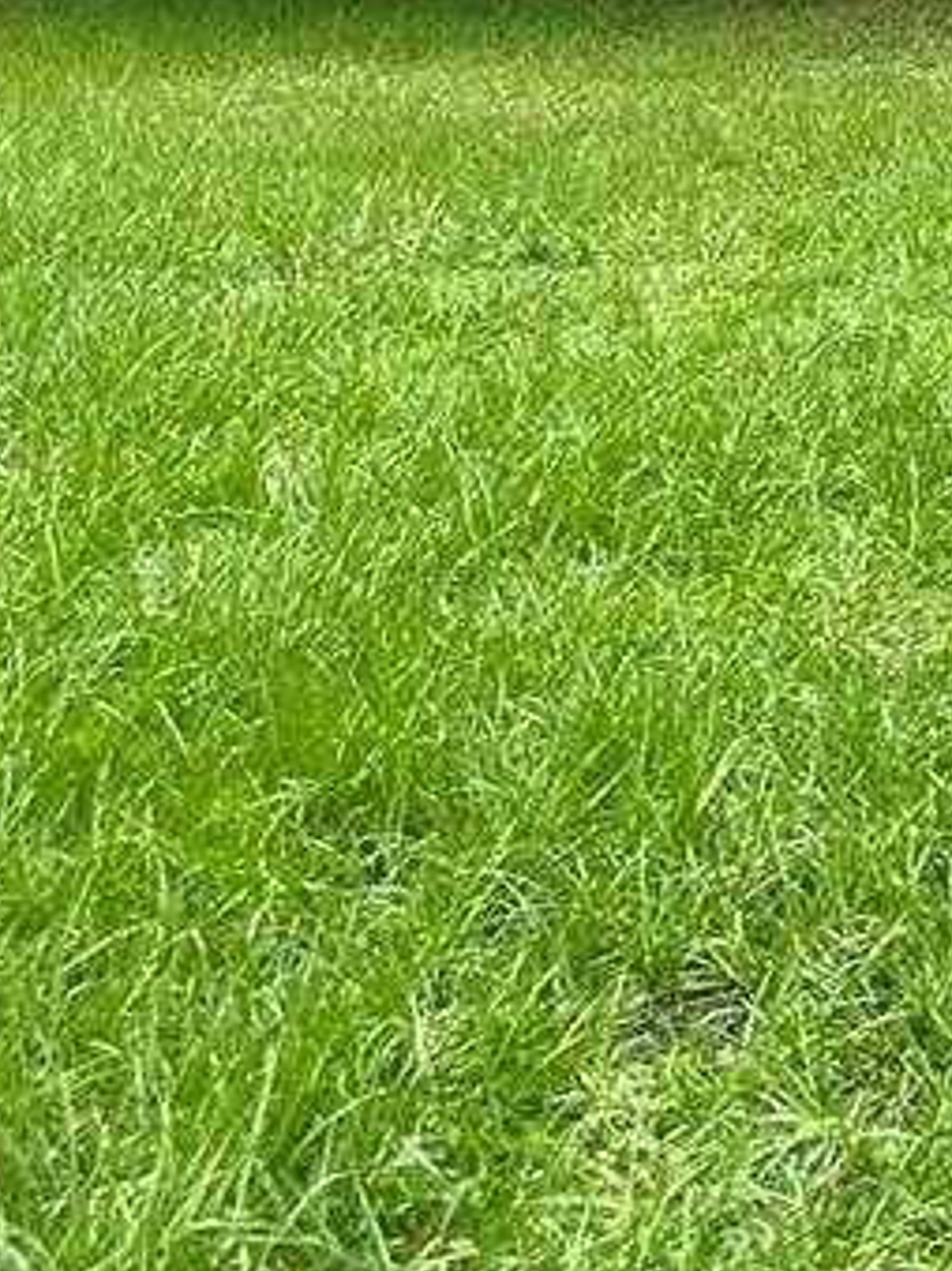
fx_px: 3119
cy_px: -397
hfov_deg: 15.7
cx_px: 1510
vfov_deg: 20.9
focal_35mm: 85
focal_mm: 6.86
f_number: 1.78
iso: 80
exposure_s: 1/1916
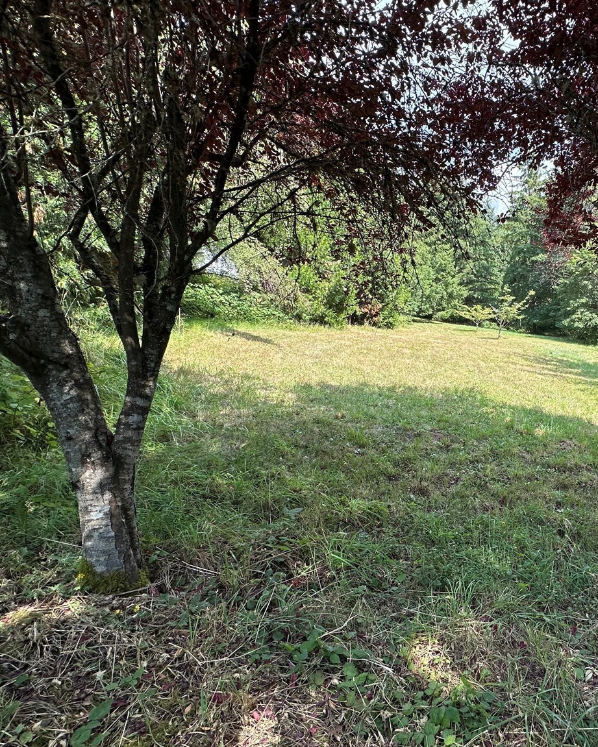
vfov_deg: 83.2
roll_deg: +4.4
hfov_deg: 64.7
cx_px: 476
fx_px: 420
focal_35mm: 19
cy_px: 360
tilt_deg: -8.3
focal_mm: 2.22
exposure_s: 1/381
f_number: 2.2
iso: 40
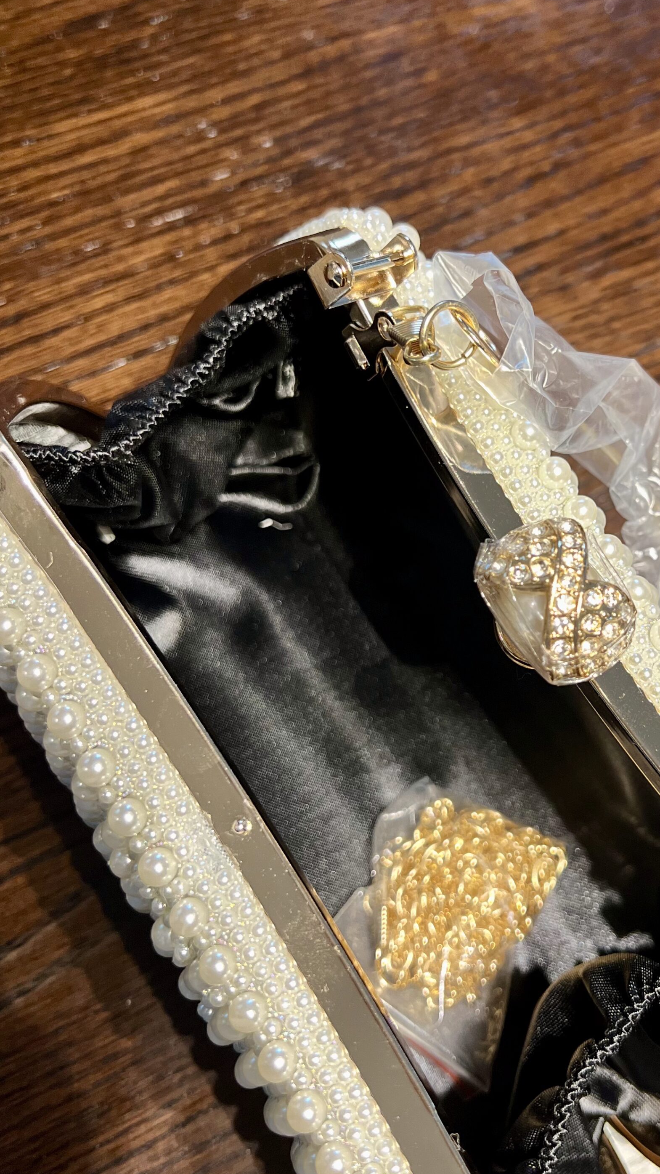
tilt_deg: -69.1
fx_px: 1213
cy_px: 526
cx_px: 585
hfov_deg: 29.3
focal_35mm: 39
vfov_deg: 51.5
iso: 200
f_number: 1.5
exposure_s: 1/60
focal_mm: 5.7
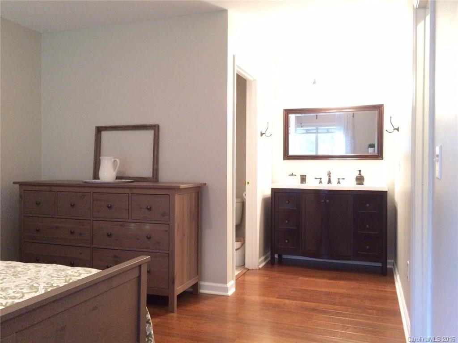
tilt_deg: -0.6
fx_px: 384
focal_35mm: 29
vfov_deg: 48.2
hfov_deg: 61.7
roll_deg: +0.4
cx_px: 229
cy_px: 172
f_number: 2.2
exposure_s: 1/30
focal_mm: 4.15
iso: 320
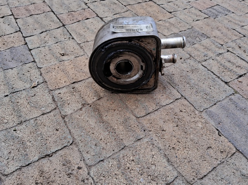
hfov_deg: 67.3
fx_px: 186
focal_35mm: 26
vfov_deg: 53.0
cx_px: 124
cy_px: 92
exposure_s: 1/100
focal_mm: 3.98
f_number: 1.8
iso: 32
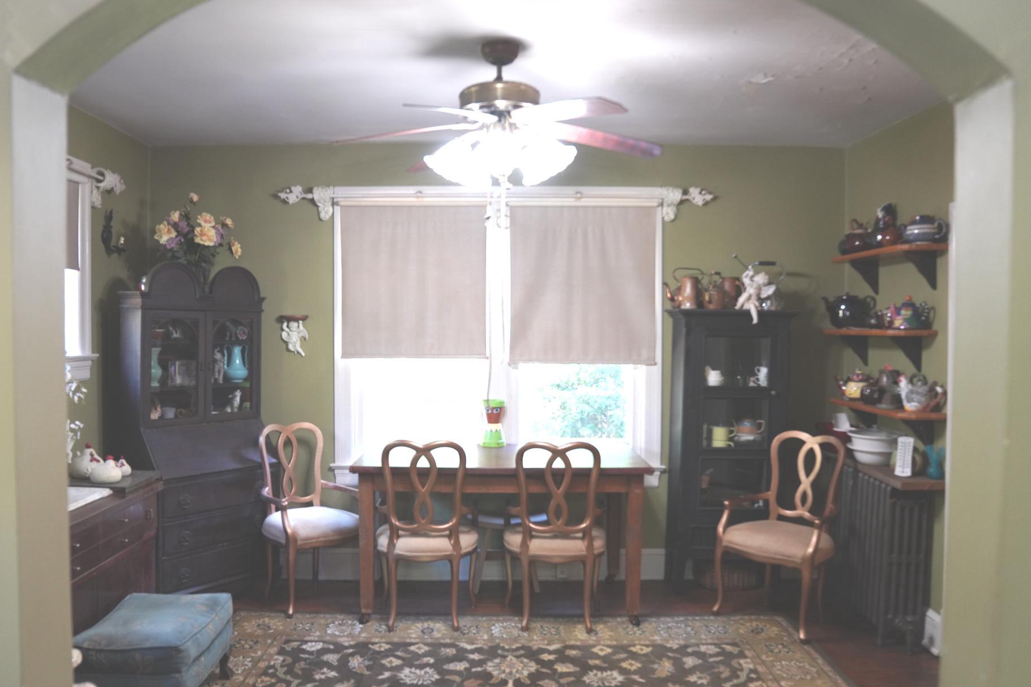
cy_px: 354
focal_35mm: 27
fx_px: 773
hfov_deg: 67.3
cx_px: 479
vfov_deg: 47.9
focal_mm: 24
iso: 1600
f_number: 2.8
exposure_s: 1/160
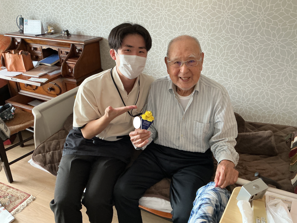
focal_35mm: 29
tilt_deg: -28.4
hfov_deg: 61.7
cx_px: 148
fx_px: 249
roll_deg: +0.2
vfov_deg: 48.2
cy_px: 112
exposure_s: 1/60
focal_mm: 3
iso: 200
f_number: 1.8
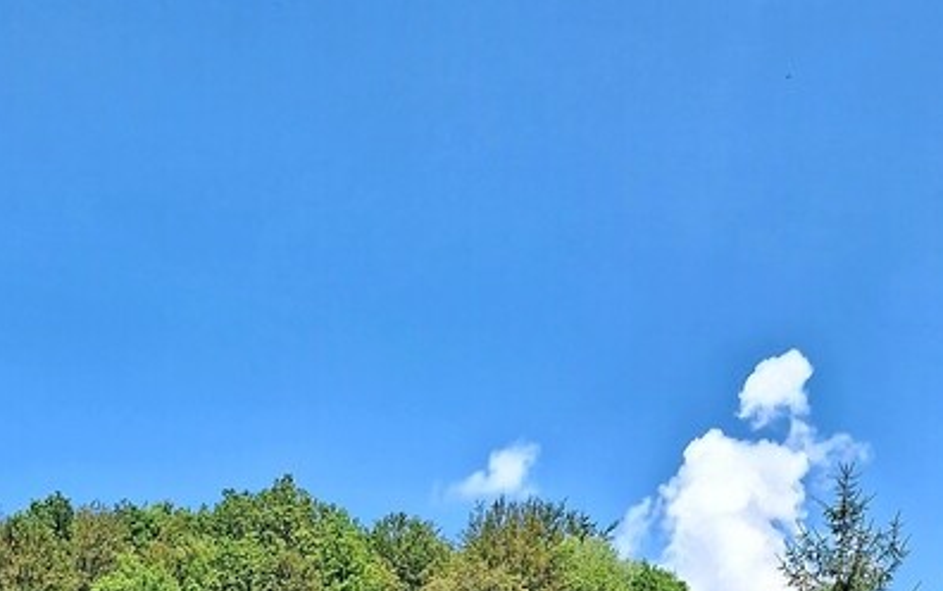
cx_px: 176
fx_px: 1620
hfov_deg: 31.5
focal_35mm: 63
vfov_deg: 16.2
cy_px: 1163
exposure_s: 1/1429
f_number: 1.8
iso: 40
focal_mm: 5.54
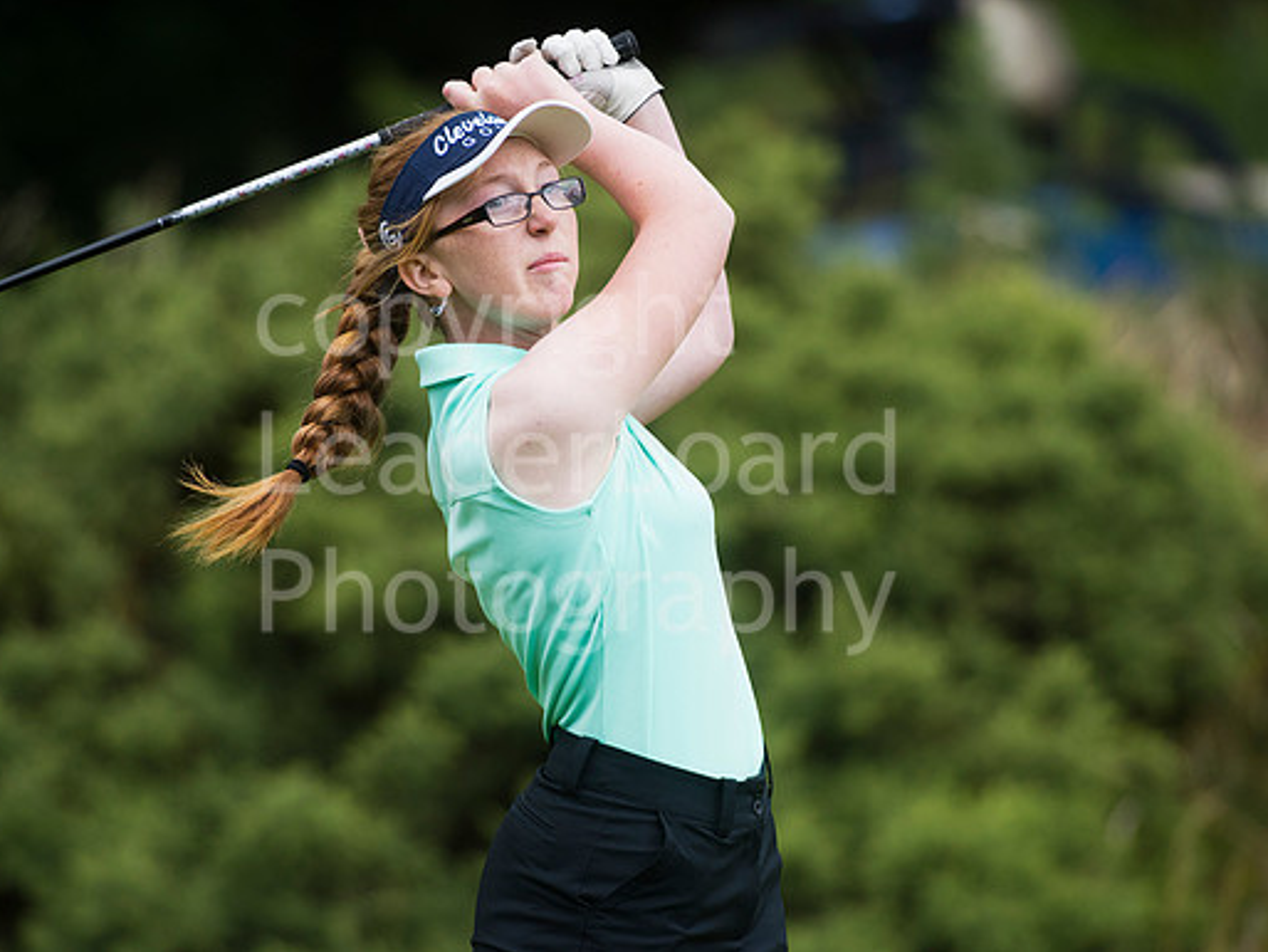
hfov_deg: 3.0
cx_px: 581
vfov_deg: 2.3
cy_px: 476
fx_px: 23889
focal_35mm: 652
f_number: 5.6
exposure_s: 1/2000
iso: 1250
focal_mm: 600
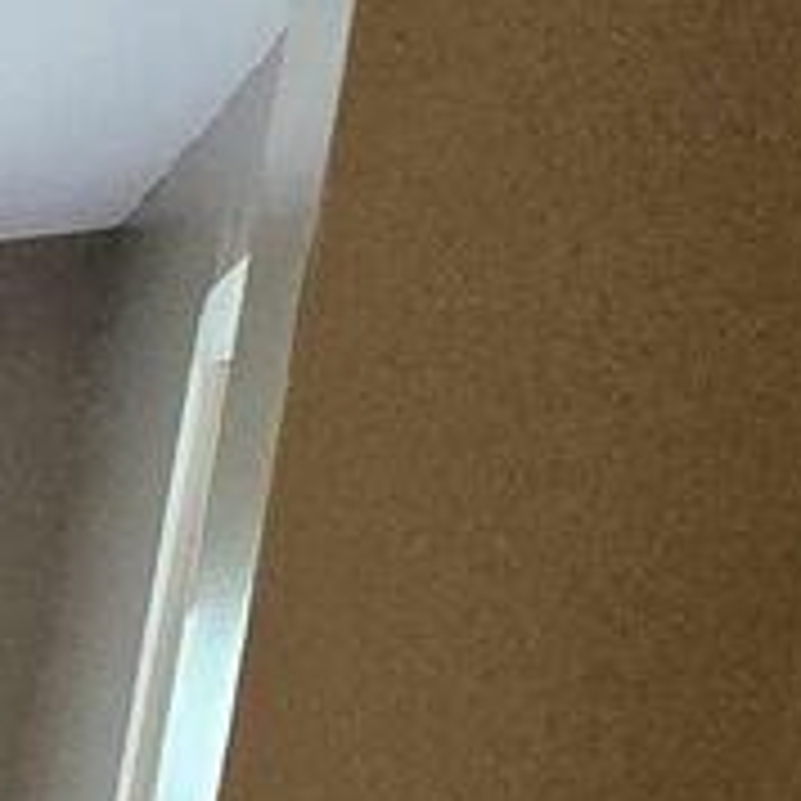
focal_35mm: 93
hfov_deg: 10.4
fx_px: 2435
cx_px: -1800
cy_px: 1845
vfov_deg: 13.9
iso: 1250
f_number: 2.2
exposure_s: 1/60
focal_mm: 2.2
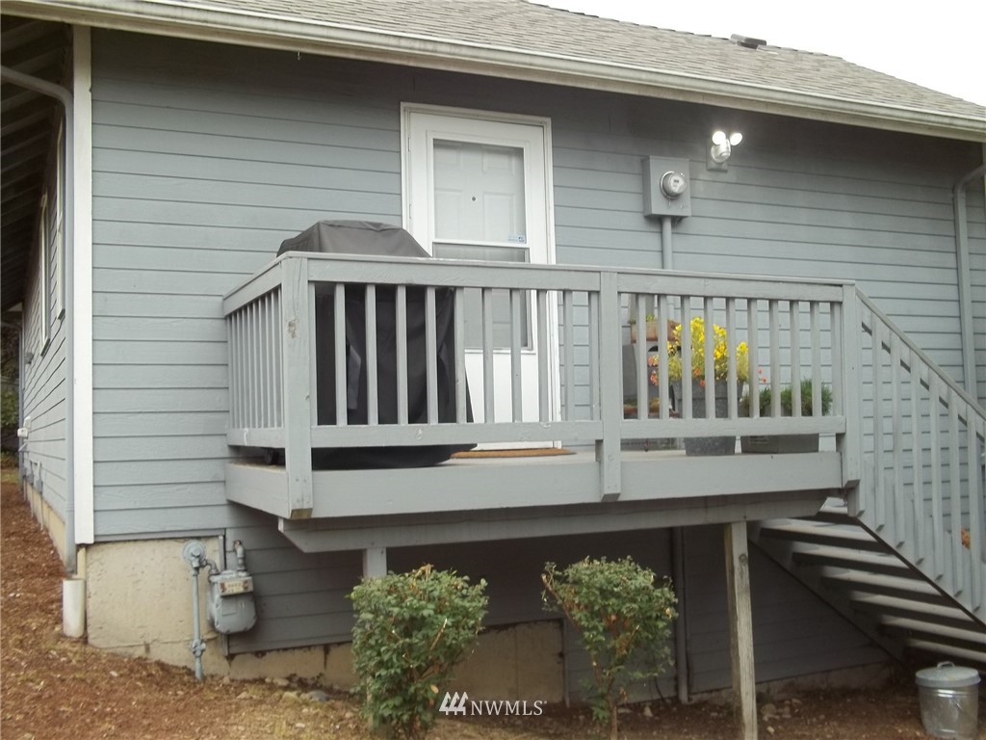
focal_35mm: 36
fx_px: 1025
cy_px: 370
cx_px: 493
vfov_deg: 39.7
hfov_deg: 51.4
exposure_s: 1/80
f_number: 3.1
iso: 64
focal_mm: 6.5
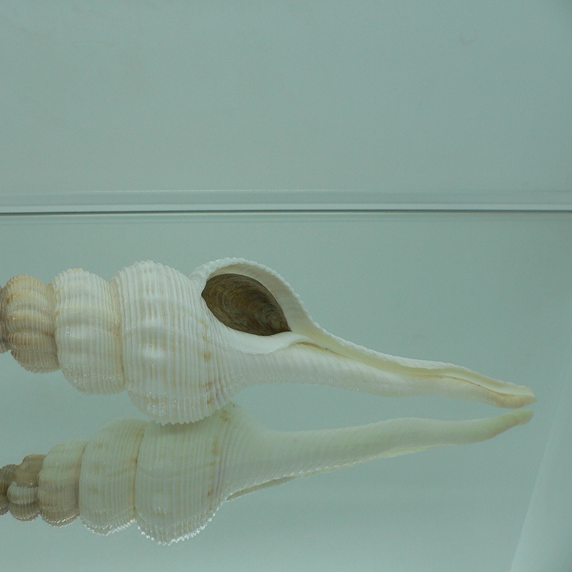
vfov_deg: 40.0
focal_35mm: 42
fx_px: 785
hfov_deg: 39.8
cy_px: 288
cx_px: 217
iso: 80
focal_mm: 4.6
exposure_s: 1/60
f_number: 2.8
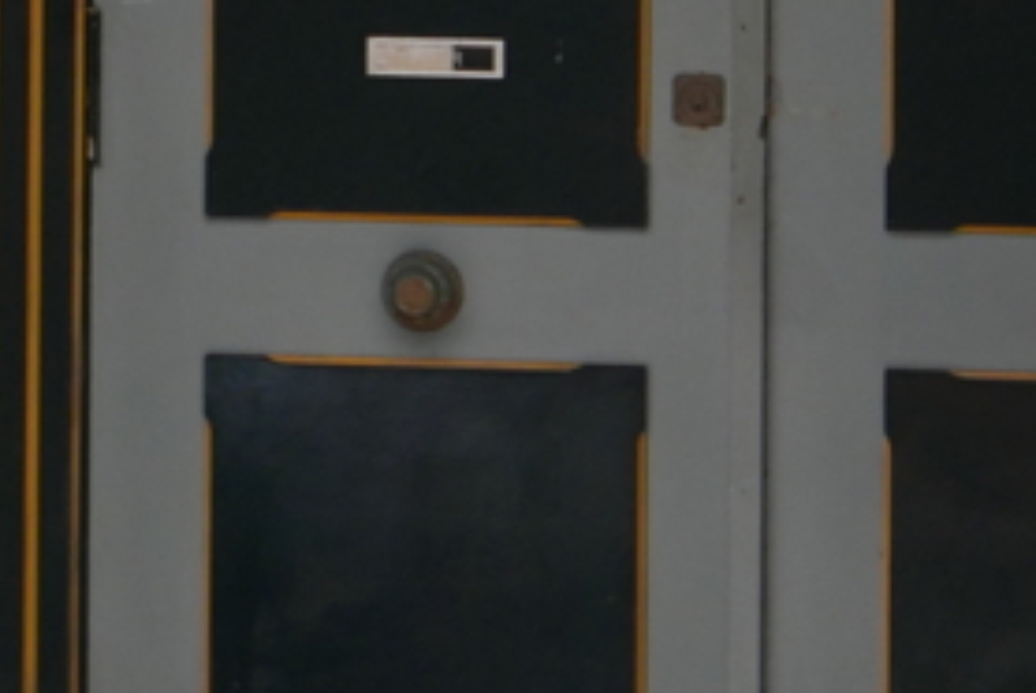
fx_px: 8930
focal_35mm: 310
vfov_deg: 4.4
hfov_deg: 6.5
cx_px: -553
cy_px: -343
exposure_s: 1/125
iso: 250
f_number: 2.8
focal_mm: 32.6
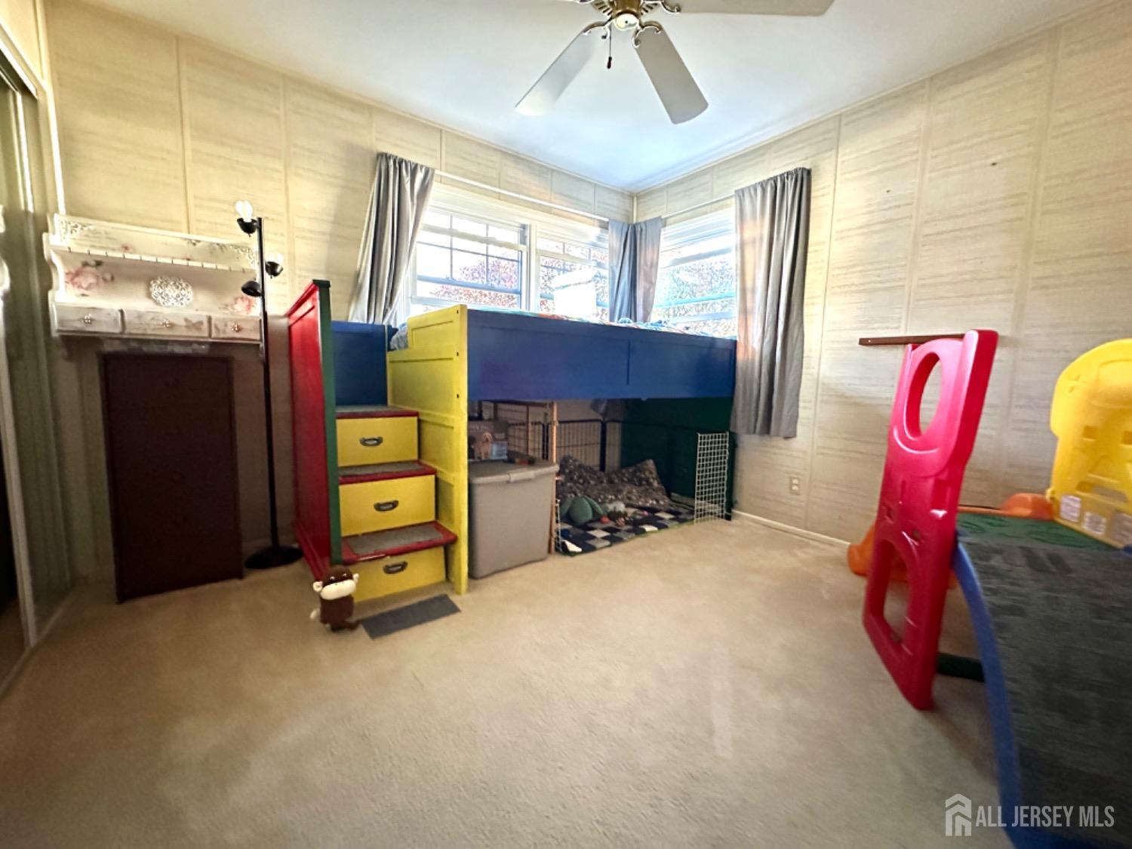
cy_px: 424
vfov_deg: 85.7
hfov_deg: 102.1
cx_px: 566
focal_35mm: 14
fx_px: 458
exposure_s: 1/60
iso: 1250
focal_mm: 2.22
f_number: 2.2
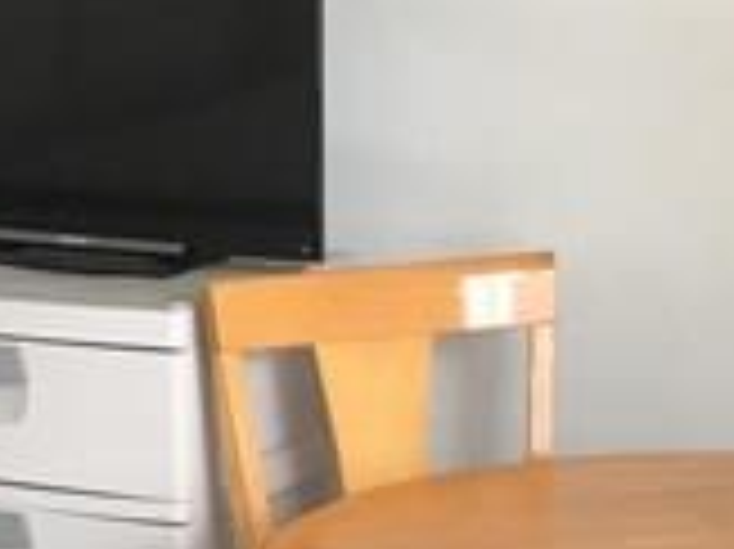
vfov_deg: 12.9
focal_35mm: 114
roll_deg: +1.9
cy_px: 414
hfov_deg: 16.8
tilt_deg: -14.5
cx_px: -59
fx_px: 2415
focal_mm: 4.15
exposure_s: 1/30
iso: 32
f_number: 2.2
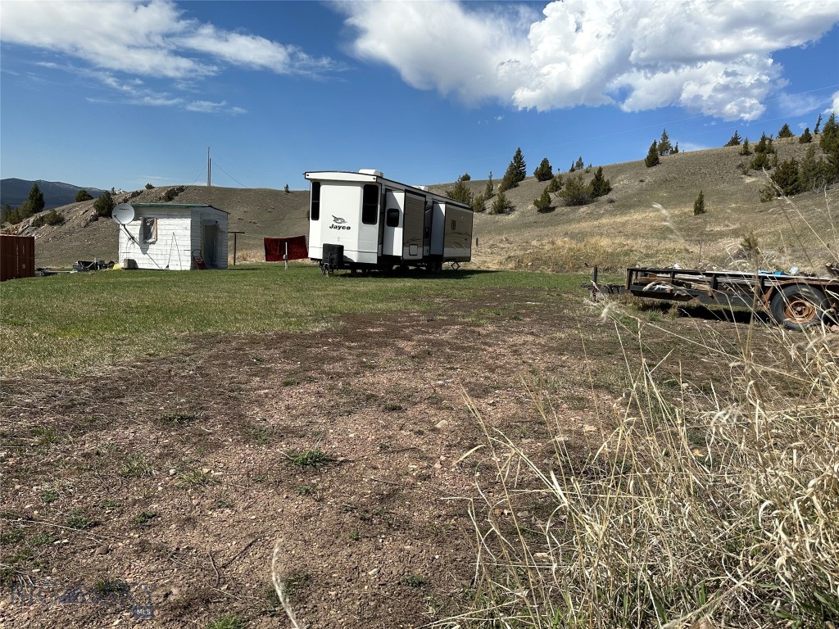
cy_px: 314
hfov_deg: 71.6
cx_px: 420
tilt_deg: -7.6
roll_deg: -4.3
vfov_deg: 56.8
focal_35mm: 24
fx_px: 582
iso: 80
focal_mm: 6.86
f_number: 1.78
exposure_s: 1/5525
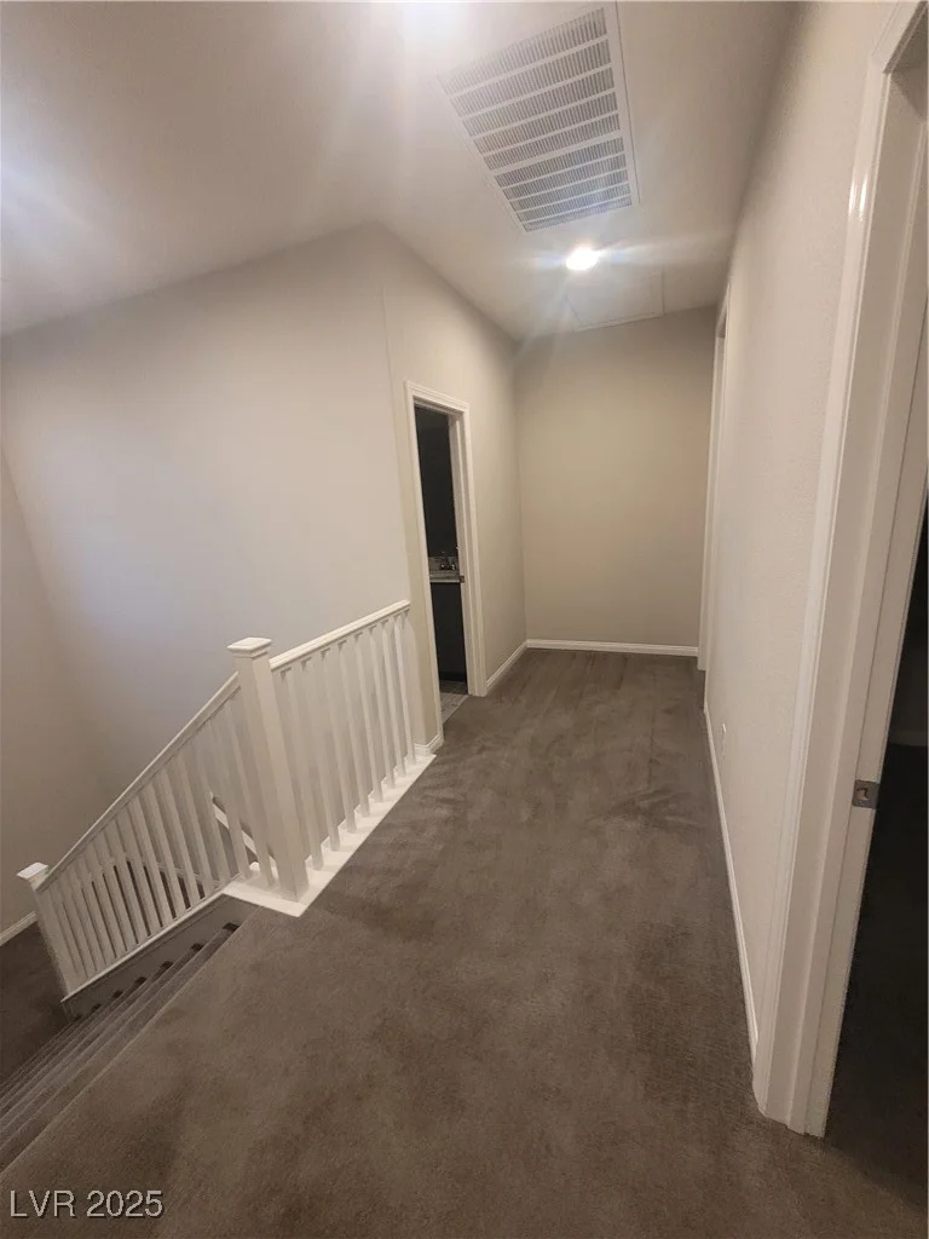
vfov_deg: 106.2
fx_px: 465
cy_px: 620
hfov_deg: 89.9
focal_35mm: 13
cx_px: 464
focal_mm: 1.74
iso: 320
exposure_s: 1/40
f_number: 2.2
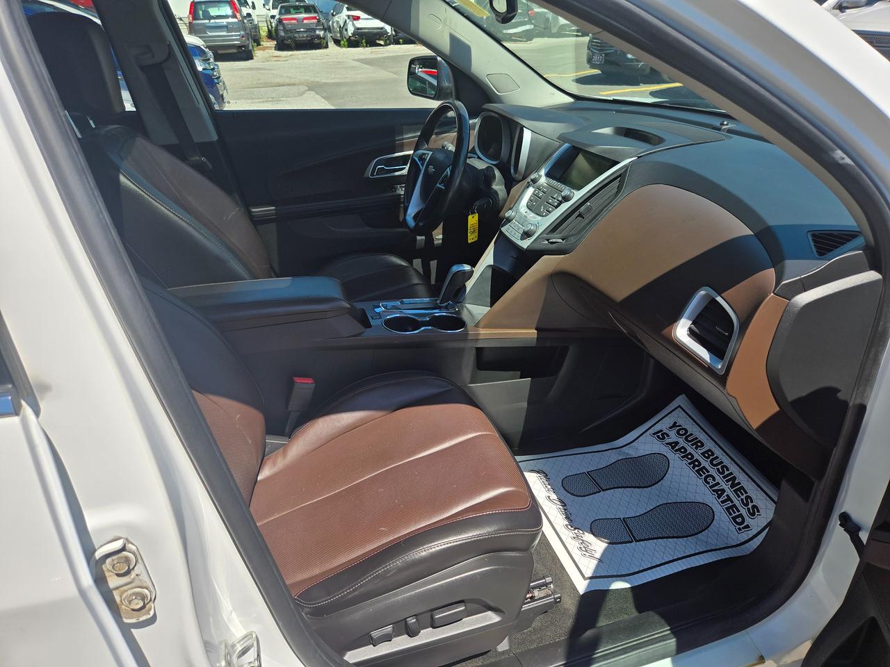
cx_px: 445
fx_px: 591
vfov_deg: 58.9
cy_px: 334
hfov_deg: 73.9
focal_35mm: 23
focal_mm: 5.4
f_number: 1.8
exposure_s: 1/1663
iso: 25
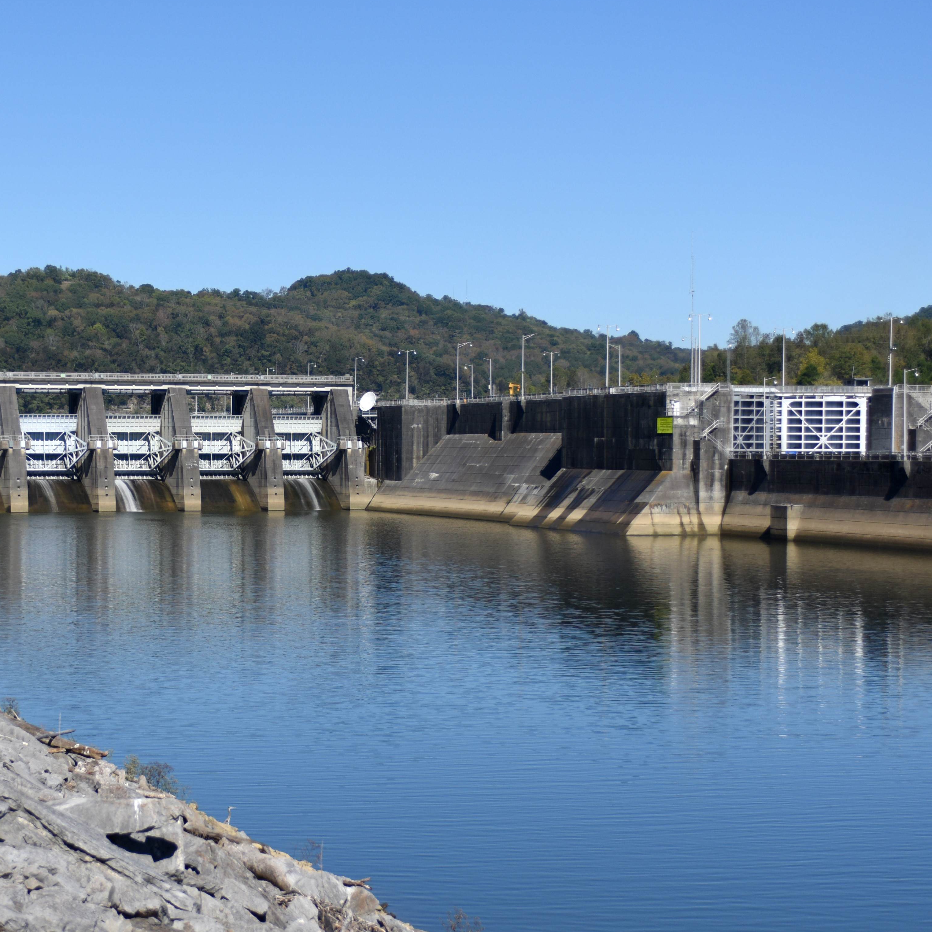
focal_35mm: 78
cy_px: 590
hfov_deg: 22.0
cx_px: 248
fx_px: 2376
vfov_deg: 22.1
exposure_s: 1/5000
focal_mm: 38
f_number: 3.2
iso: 200
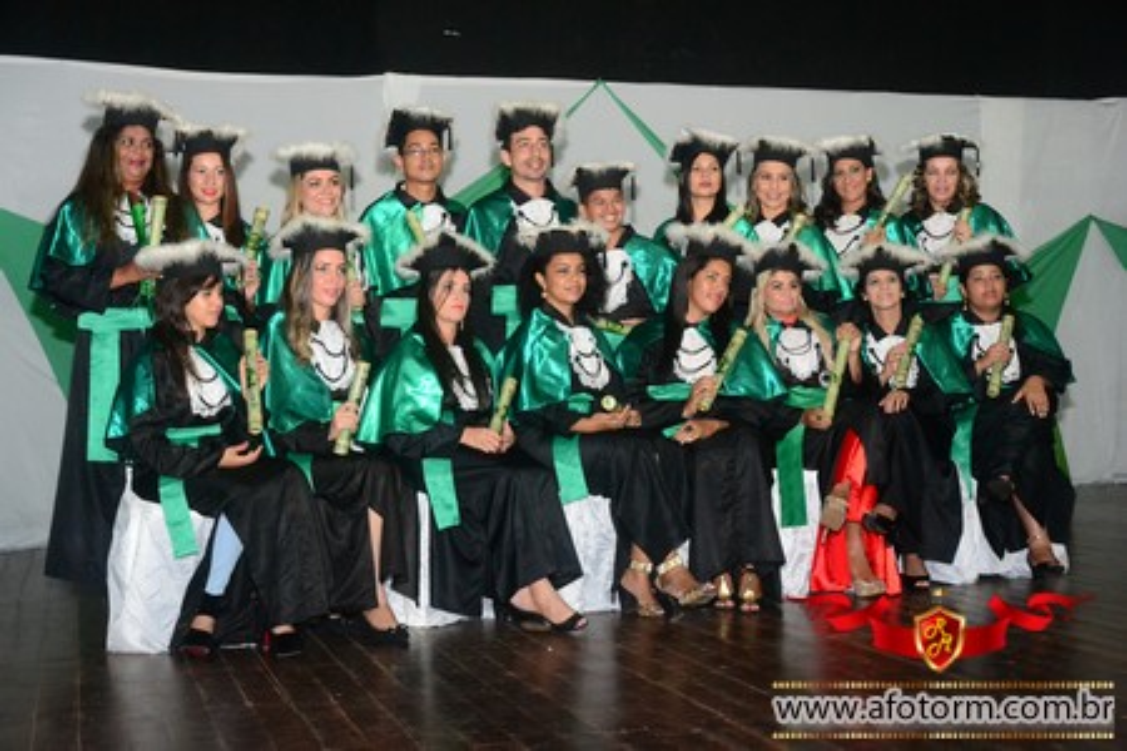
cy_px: 376
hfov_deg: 42.3
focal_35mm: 46
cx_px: 564
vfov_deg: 28.9
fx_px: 1456
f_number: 5.6
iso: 3200
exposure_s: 1/80
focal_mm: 31
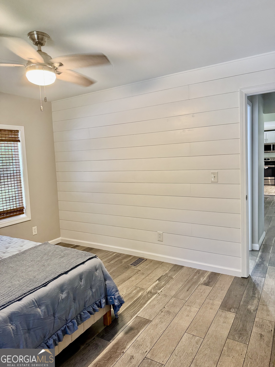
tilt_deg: -5.2
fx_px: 254
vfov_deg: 71.6
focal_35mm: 24
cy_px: 184
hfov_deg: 56.8
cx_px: 138
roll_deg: +2.1
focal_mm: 6.76
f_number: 1.78
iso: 250
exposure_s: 1/60
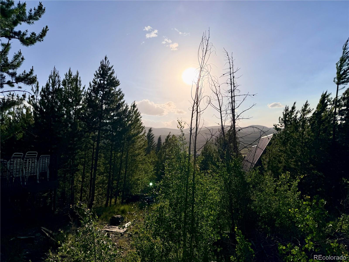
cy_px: 131
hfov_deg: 71.6
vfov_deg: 56.8
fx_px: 242
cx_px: 174
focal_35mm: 24
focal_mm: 6.76
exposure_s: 1/17544
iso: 80
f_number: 1.78
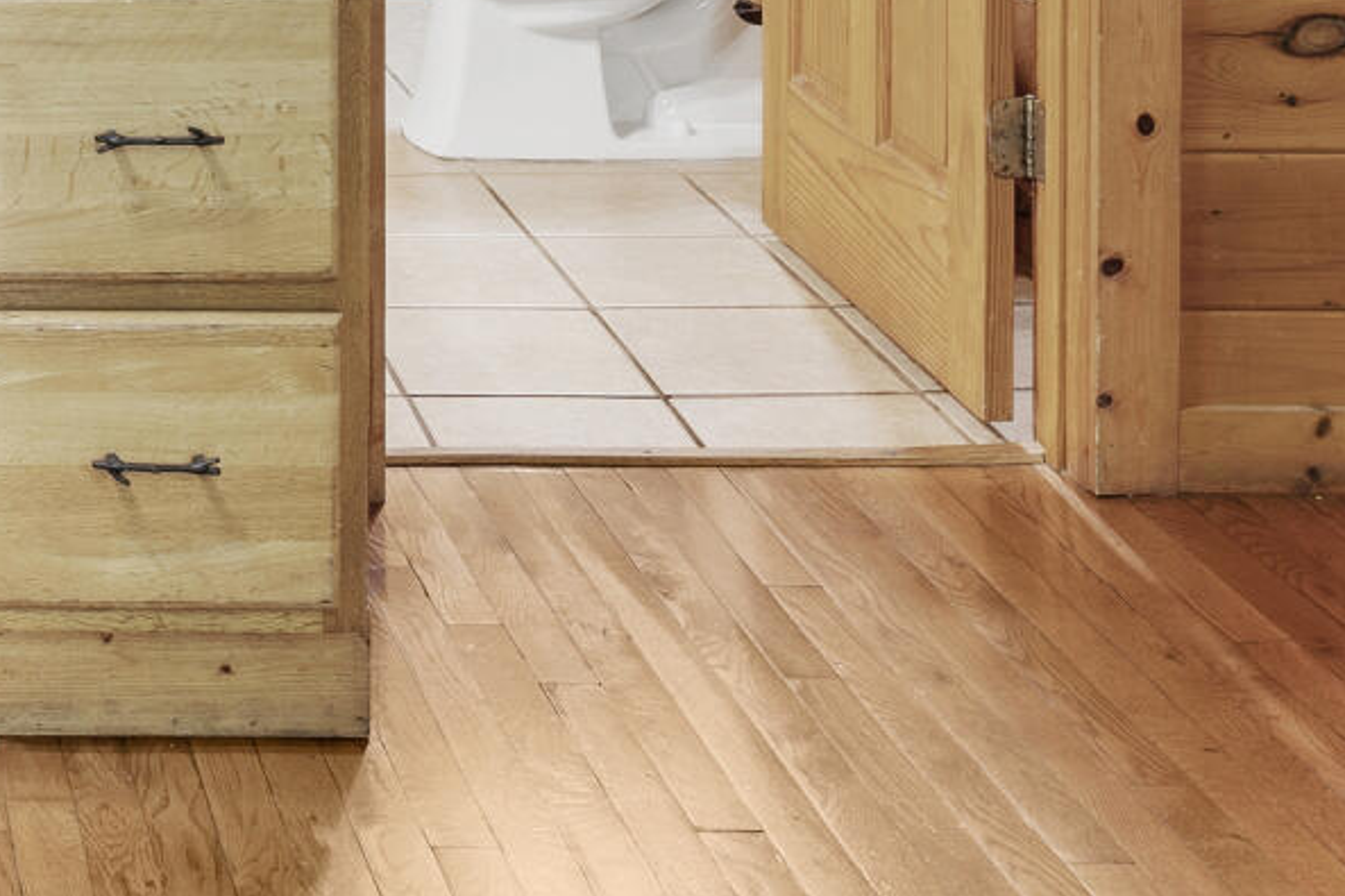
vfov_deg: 14.9
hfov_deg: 23.0
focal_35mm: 81
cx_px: -274
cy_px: -662
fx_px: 3025
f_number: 9
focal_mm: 16
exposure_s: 2.5
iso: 100
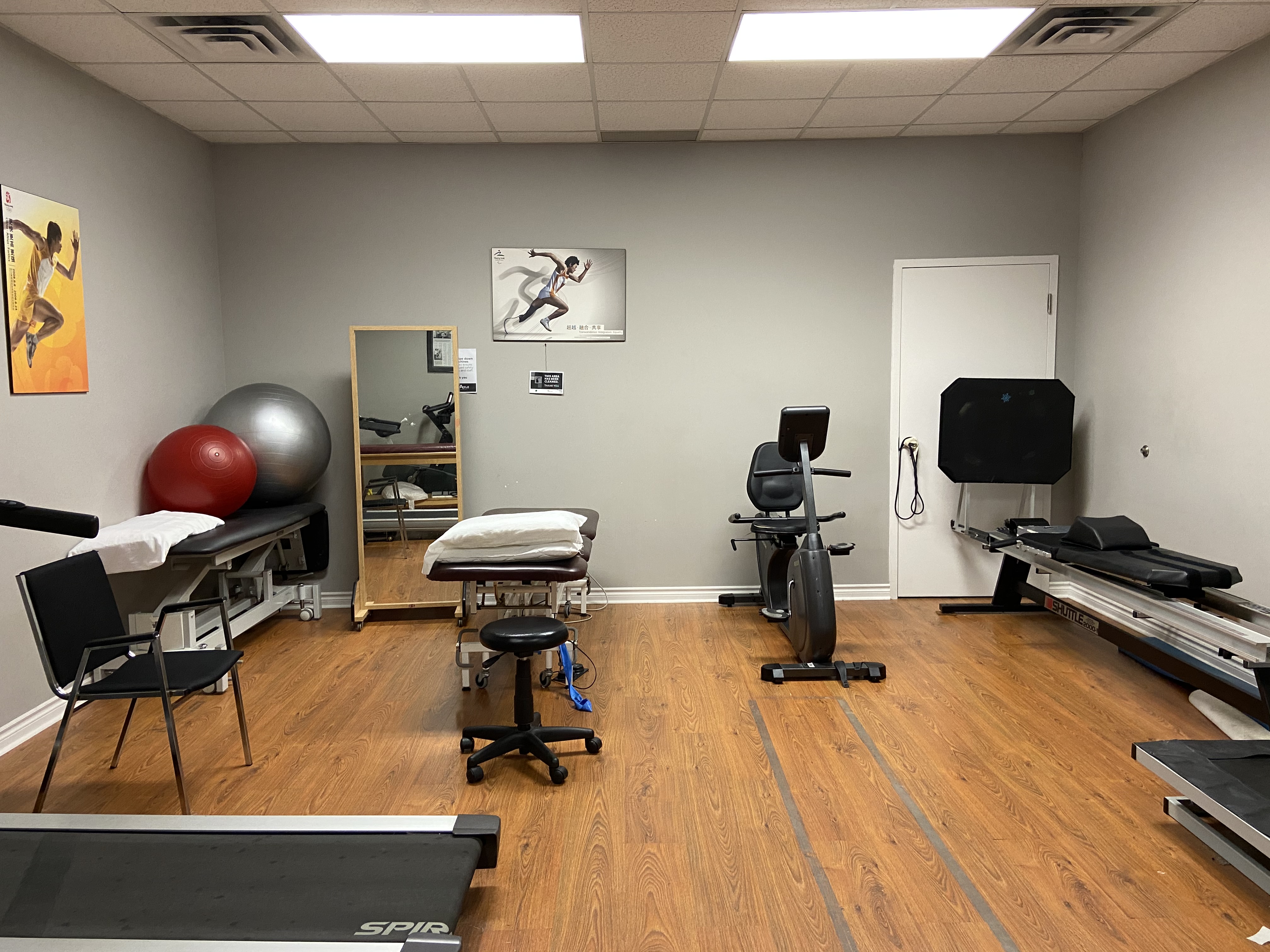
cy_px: 476
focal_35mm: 26
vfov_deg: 53.1
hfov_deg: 67.3
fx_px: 954
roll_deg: -0.2
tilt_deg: -5.5
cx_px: 635
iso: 250
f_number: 1.8
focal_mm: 4.25
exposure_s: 1/60
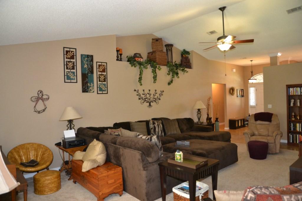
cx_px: 151
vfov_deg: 53.1
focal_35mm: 24
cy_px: 100
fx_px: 201
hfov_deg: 73.7
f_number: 3.5
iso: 1600
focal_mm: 16
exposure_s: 1/60
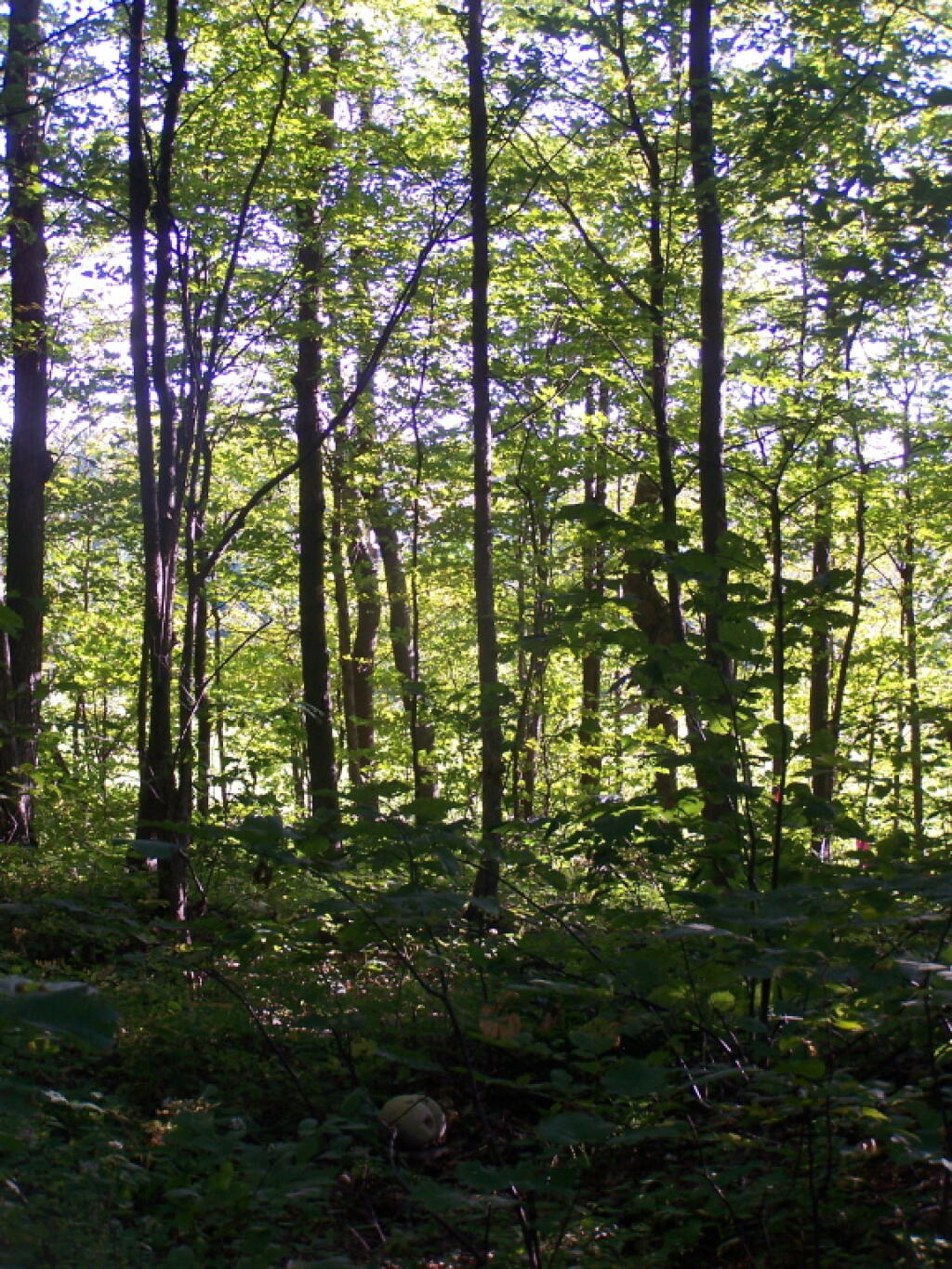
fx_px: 2750
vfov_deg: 26.0
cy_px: 634
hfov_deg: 19.6
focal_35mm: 75
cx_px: 476
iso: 80
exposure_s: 1/50
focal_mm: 12.4
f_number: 3.2
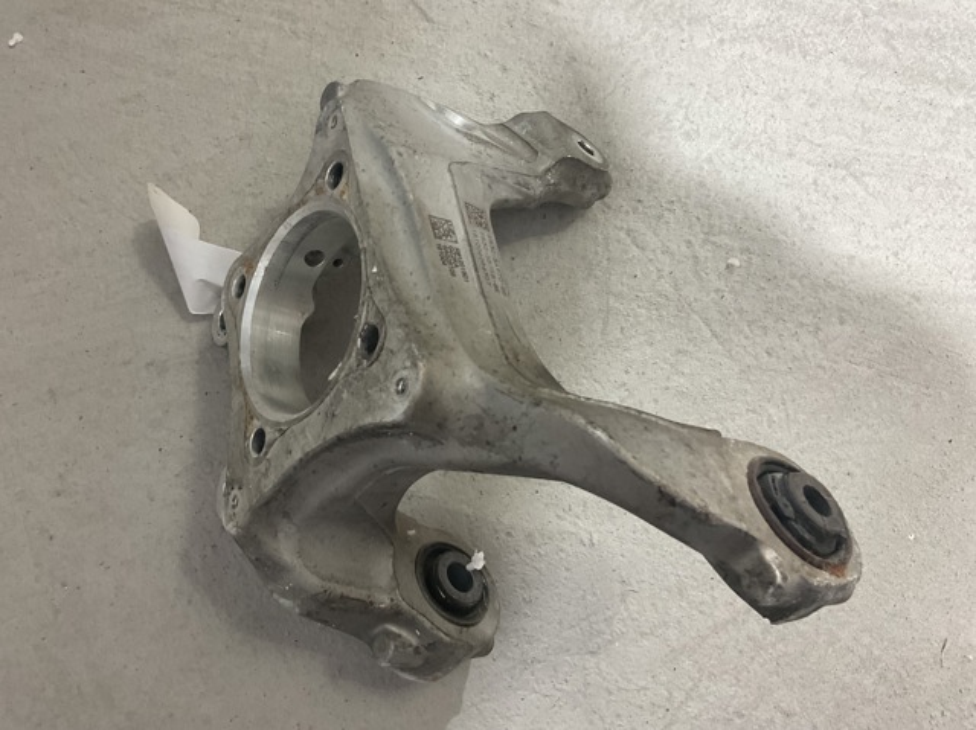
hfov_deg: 61.7
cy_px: 365
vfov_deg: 48.2
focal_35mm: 29
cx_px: 488
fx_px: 817
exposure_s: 1/50
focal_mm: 3
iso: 100
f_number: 1.8
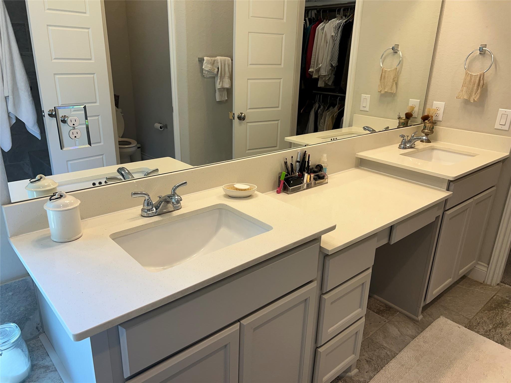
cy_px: 192
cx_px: 256
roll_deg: -1.7
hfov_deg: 67.3
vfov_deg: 53.1
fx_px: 384
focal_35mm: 26
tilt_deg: -19.8
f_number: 1.5
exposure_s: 1/120
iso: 50
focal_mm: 5.7
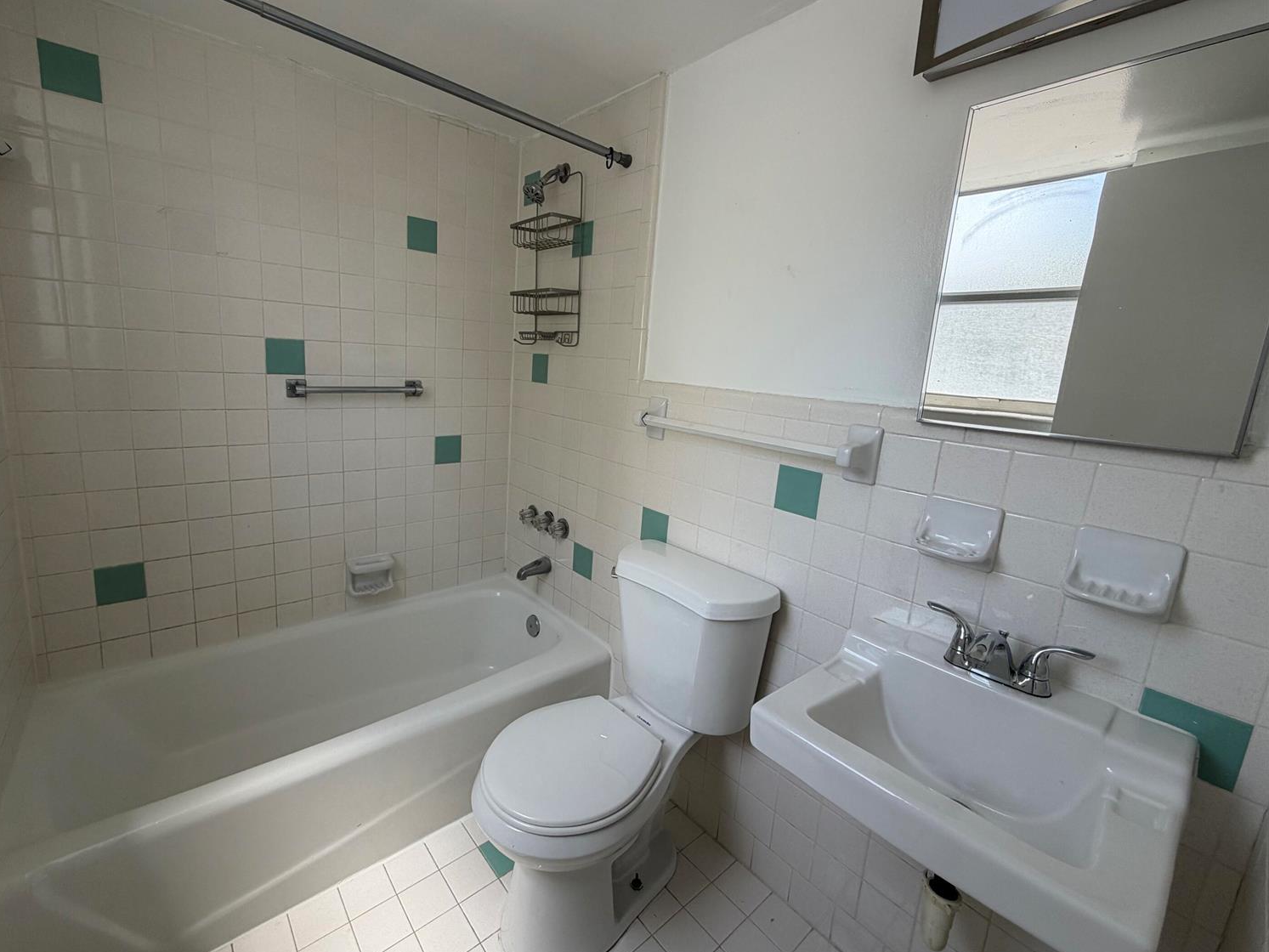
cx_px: 590
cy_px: 455
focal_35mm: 15
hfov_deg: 98.0
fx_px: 550
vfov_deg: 81.7
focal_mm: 2.22
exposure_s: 1/214
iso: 64
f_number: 2.2
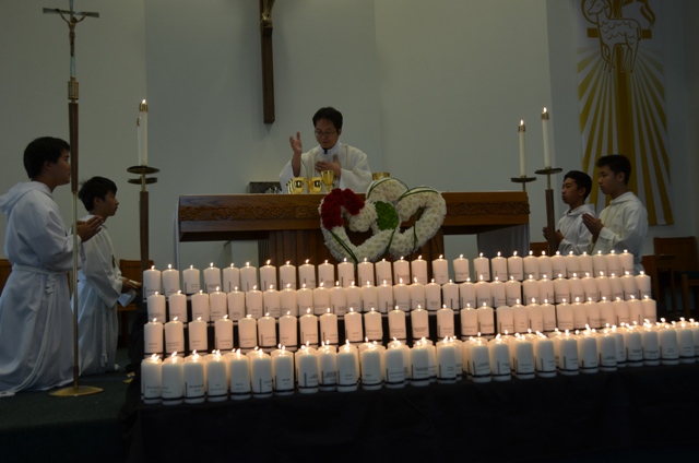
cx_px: 350
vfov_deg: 34.1
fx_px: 756
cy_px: 232
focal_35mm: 39
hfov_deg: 49.6
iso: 400
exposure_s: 1/80
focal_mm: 26
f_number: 4.5
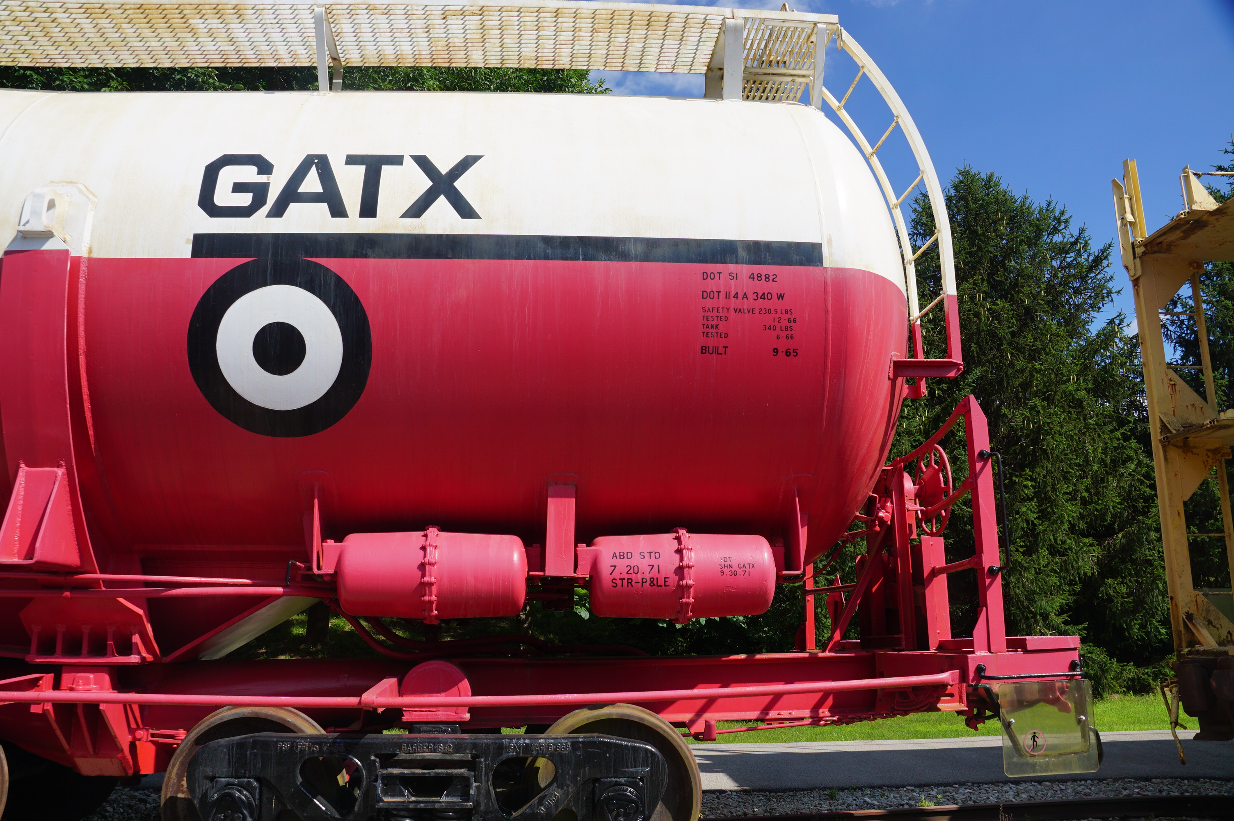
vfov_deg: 47.8
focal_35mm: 27
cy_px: 410
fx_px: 925
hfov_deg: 67.4
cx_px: 617
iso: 100
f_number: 10
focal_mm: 18
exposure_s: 1/160
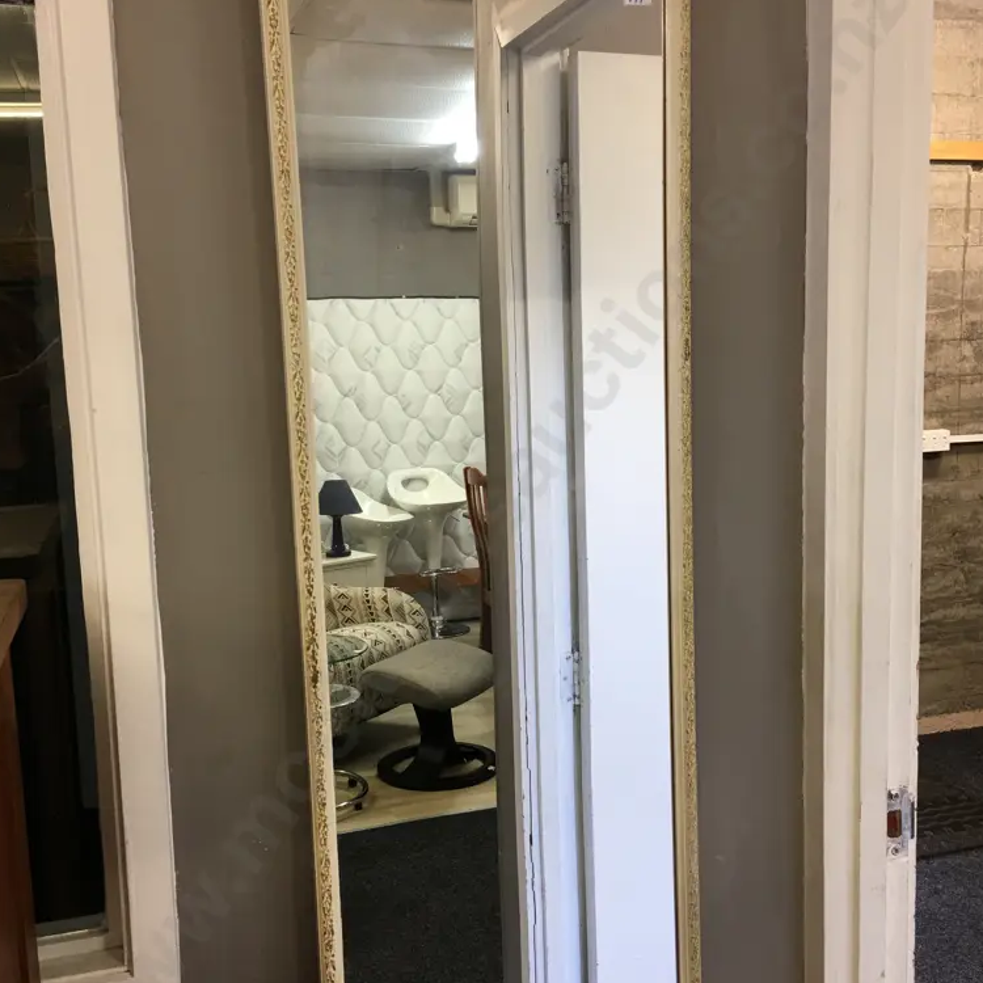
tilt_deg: -6.9
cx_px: 489
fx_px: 1124
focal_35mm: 35
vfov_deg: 47.2
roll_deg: +0.6
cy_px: 524
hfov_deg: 47.2
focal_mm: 4.15
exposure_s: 1/33
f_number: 2.2
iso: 40
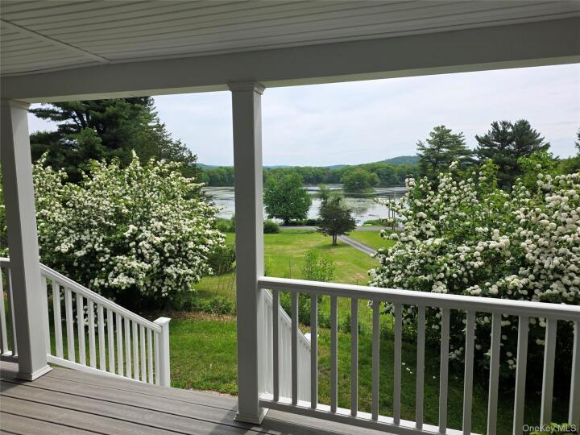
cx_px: 290
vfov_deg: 58.9
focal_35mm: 23
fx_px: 385
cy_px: 218
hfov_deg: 73.9
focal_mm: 6.3
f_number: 1.7
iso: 80
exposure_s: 1/4333
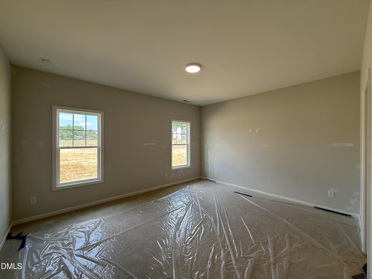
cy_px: 140
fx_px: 150
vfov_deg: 85.7
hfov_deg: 102.1
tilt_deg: +2.1
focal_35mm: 14
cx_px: 186
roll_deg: +0.1
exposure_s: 1/120
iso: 64
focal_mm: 2.22
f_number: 2.2
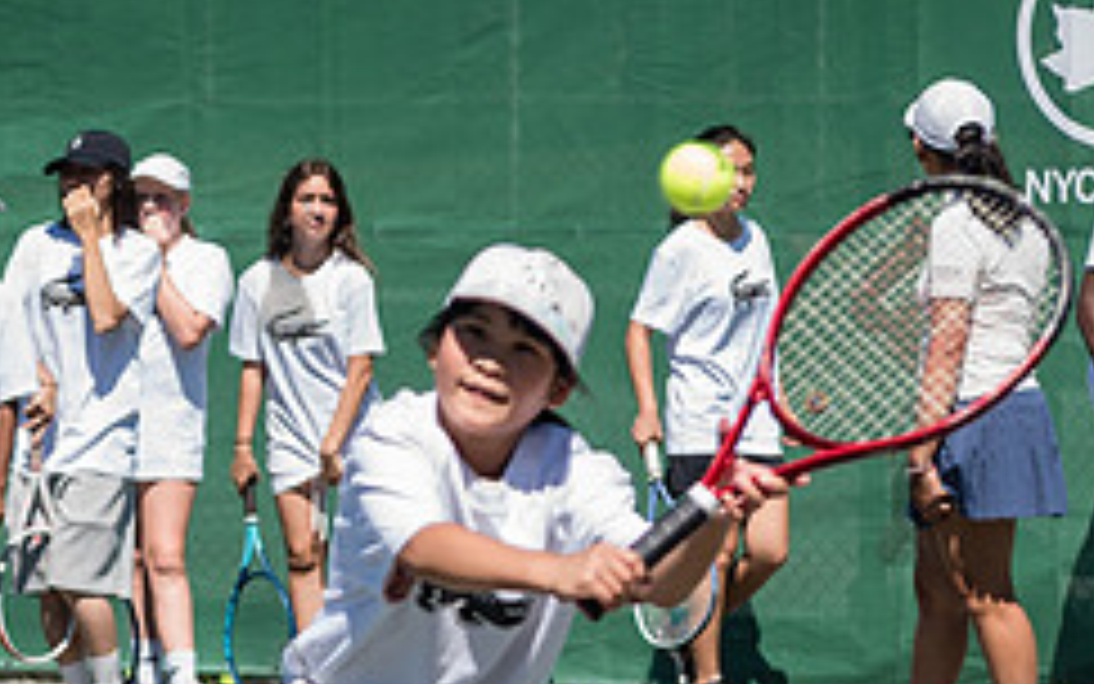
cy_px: 656
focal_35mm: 233
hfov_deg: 9.0
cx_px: 318
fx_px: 6949
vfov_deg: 5.6
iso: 200
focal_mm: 70
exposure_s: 1/1250
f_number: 3.5
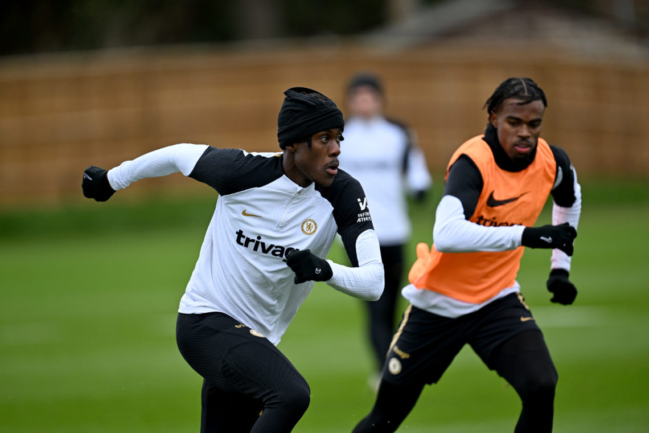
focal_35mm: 400
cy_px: 216
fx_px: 7211
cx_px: 324
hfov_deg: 5.2
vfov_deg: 3.4
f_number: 2.8
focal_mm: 400
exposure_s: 1/1600
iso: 1250
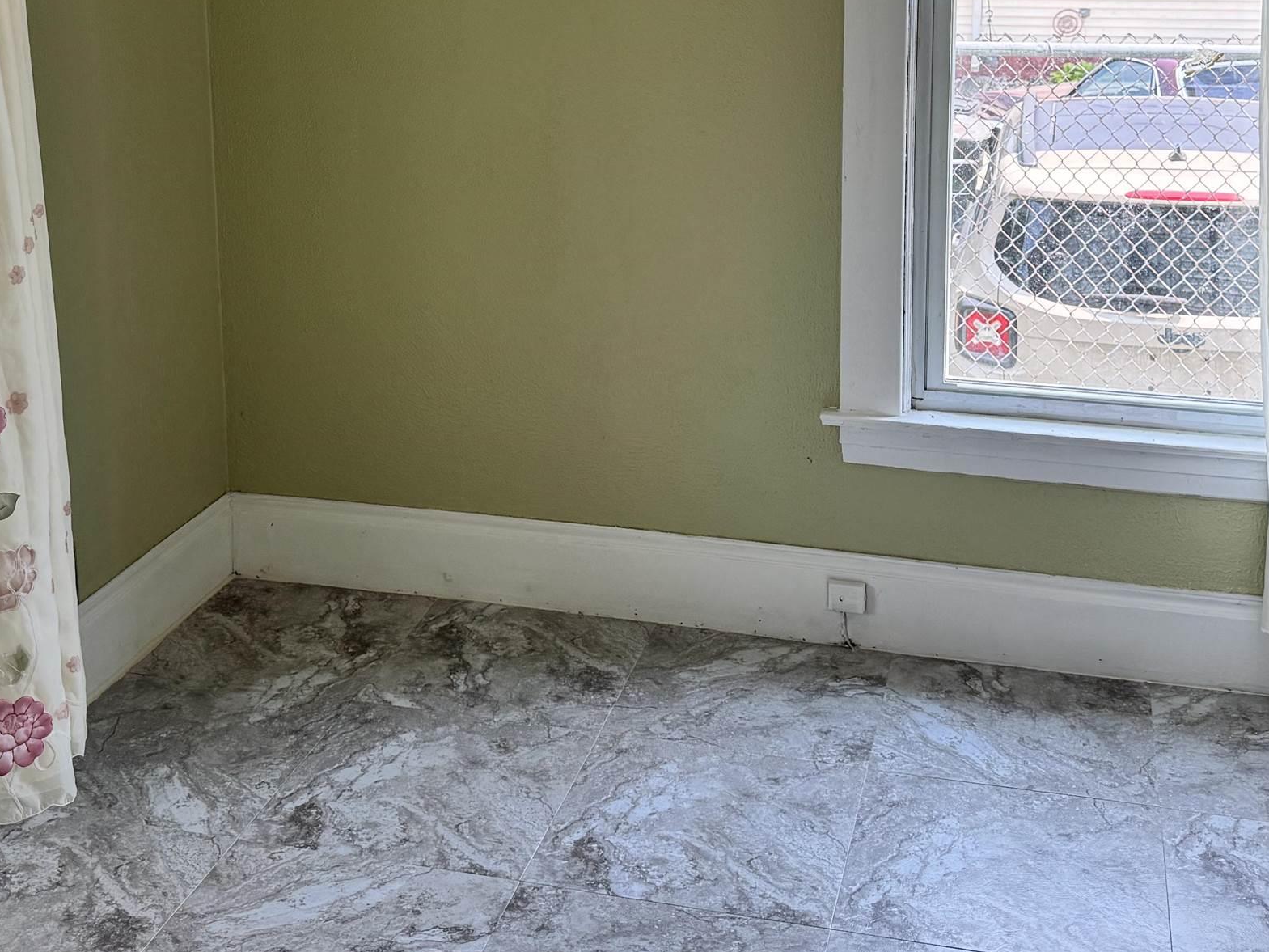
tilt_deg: -9.9
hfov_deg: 40.4
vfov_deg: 29.8
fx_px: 1723
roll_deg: +1.1
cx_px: 577
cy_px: 135
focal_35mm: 47
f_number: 1.78
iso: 80
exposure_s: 1/356
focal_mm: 6.76
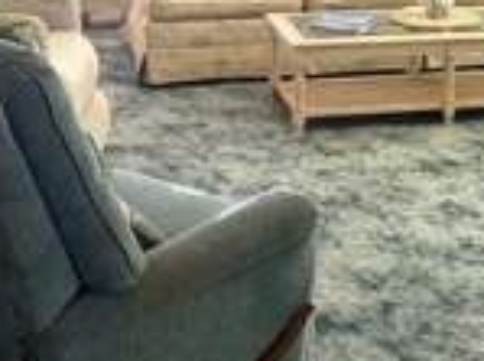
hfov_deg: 23.1
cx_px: 377
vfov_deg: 16.9
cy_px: -47
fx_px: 1172
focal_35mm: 84
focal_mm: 5.96
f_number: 1.6
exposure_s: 1/66
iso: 125
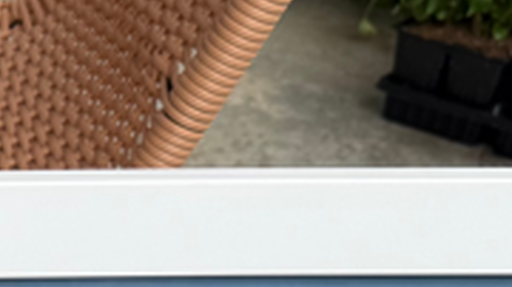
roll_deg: +1.4
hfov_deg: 14.3
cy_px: 553
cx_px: -430
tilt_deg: -36.1
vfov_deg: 8.8
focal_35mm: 131
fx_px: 1777
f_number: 1.78
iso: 80
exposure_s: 1/955
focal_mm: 6.76
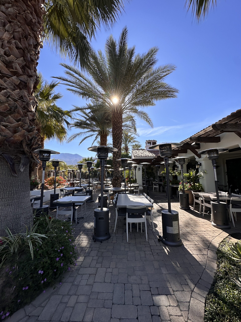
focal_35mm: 14
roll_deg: +0.1
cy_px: 161
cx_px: 120
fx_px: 130
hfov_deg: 85.7
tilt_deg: +5.9
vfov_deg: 102.1
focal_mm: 2.22
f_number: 2.2
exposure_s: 1/1103
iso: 50
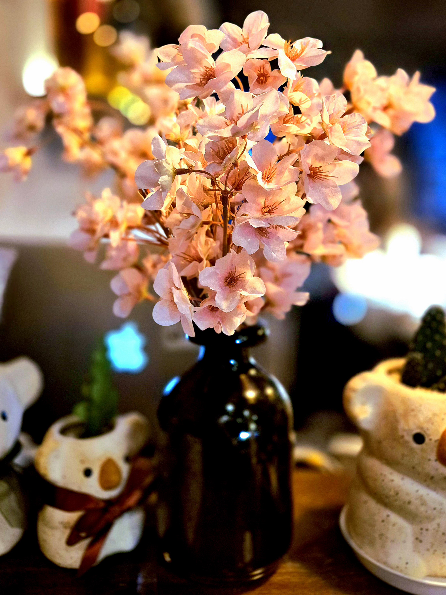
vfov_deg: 73.9
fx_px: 395
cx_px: 223
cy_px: 298
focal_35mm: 23
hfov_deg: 58.9
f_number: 1.8
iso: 1000
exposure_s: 1/120
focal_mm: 5.4
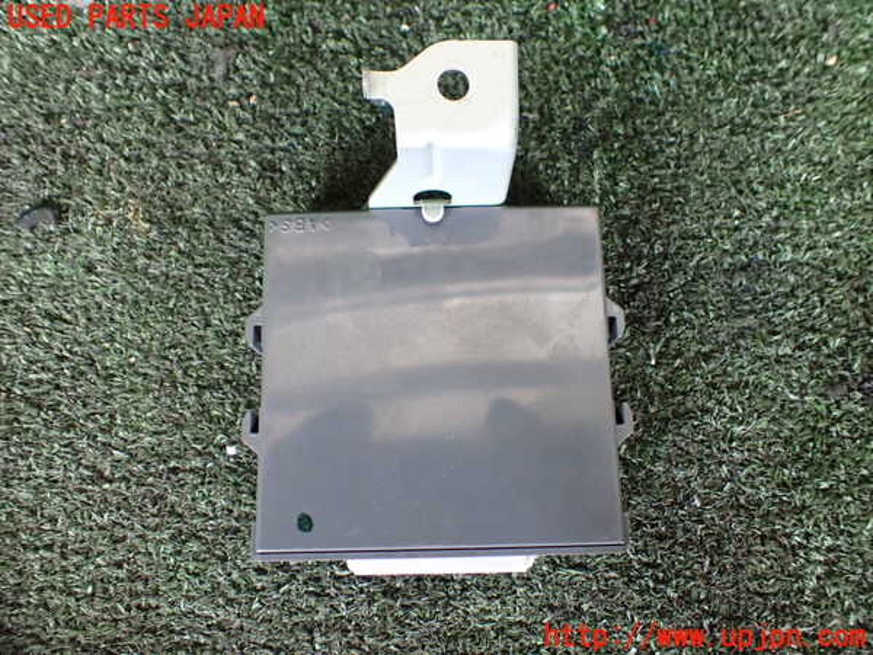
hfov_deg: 60.0
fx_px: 757
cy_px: 328
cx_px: 436
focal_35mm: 30
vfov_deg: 46.8
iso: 640
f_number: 2.3
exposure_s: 1/125
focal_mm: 5.4
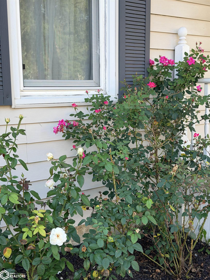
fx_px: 388
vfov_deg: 39.7
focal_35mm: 48
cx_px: 105
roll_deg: -0.4
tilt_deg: -6.9
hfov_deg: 30.3
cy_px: 140
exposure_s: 1/218
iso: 50
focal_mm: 6.76
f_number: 1.78
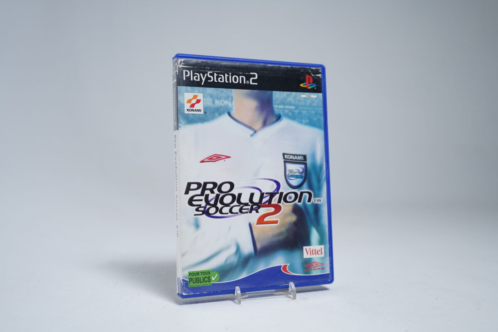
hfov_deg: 51.9
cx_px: 249
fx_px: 512
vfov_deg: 35.9
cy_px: 166
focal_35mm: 37
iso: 160
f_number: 4
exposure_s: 1/25
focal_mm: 37
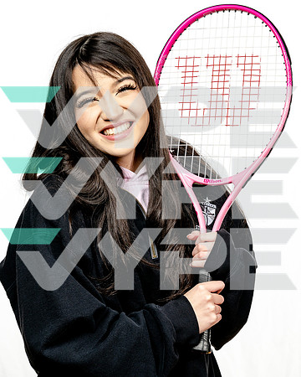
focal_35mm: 99
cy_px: 188
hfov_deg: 15.6
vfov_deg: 19.5
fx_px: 1097
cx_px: 160
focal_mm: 70
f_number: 8
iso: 160
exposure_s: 1/250
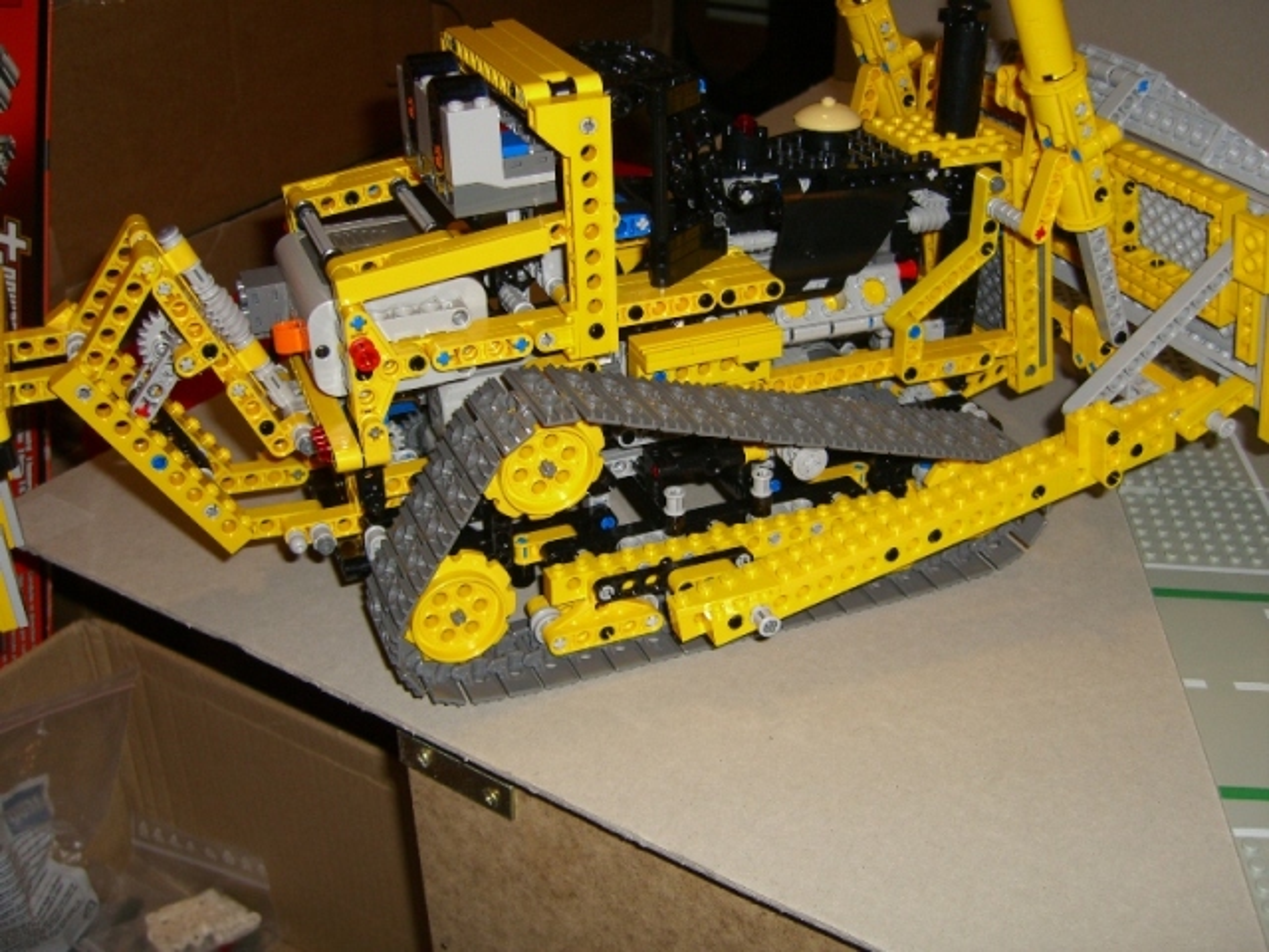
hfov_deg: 49.0
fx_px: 1393
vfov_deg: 37.7
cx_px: 634
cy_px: 476
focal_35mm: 38
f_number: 2.8
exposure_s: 1/60
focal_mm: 7.9
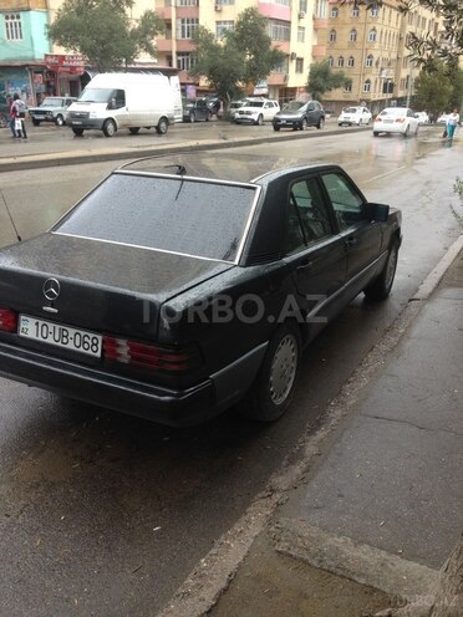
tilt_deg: -18.7
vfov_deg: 55.4
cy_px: 308
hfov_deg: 42.9
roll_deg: -1.7
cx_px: 232
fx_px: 589
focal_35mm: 33
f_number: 2.4
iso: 50
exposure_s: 1/271
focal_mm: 4.12
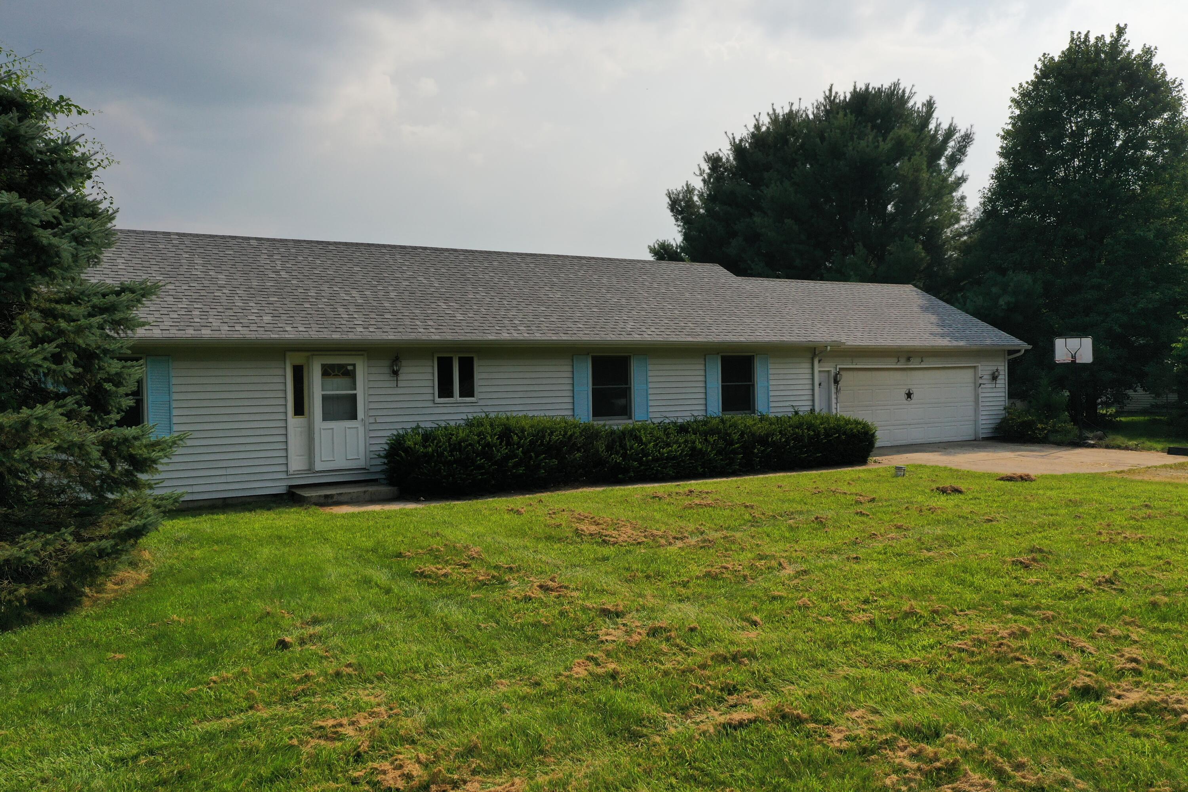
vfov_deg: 46.4
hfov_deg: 65.5
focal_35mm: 28
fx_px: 924
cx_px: 594
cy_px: 396
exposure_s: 1/800
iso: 100
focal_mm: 10.26
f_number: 6.3
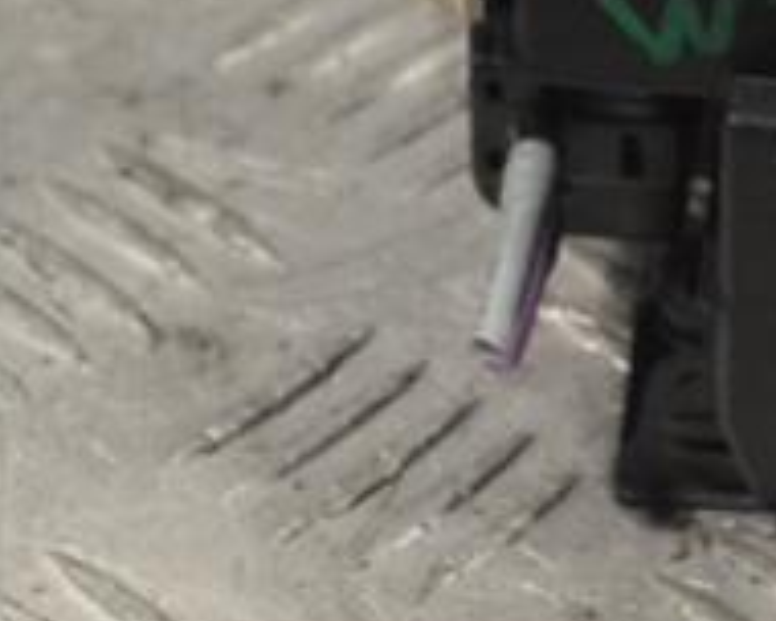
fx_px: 5615
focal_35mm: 244
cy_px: -65
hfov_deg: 7.8
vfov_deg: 6.3
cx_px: 980
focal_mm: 55
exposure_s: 1/320
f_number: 9
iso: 3200
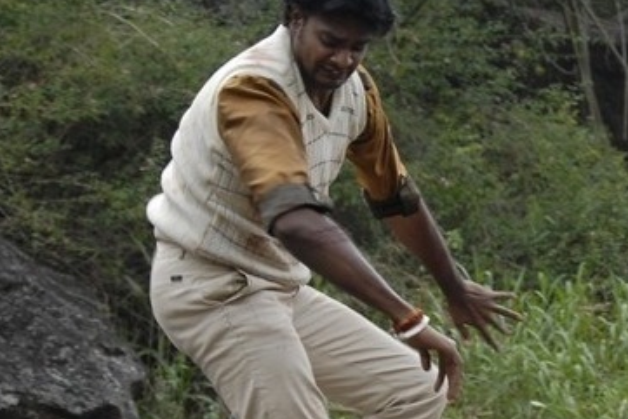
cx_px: 602
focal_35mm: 158
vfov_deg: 8.7
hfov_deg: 12.9
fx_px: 2757
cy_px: 383
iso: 280
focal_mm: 38
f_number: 5.6
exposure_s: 1/125
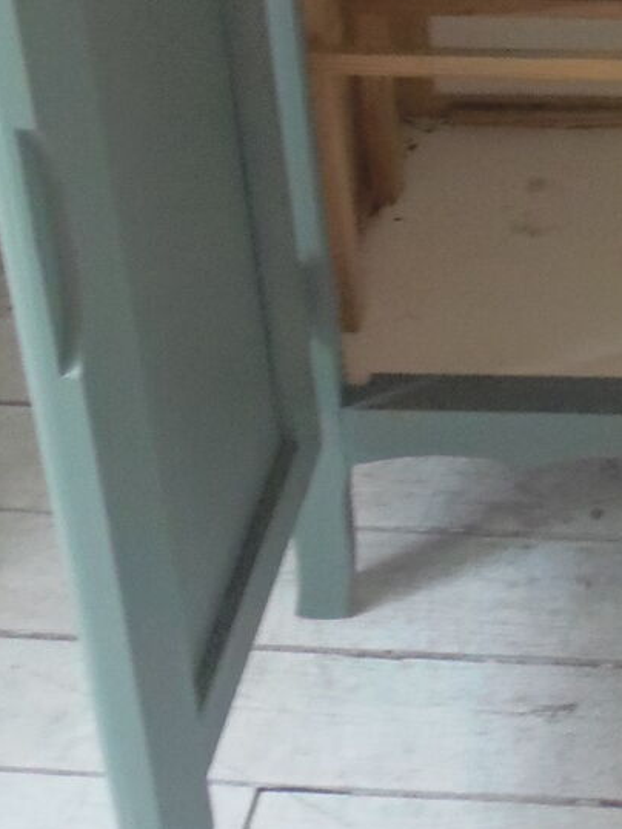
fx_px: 2133
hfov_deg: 15.8
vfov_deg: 19.0
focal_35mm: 89
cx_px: 807
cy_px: -455
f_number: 2.9
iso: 250
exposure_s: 1/30
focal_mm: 4.3
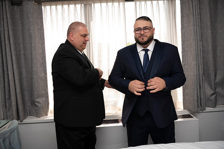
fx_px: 211
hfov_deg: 55.8
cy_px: 74
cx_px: 112
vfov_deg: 38.8
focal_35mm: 34
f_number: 2.8
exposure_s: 1/100
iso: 50
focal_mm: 34
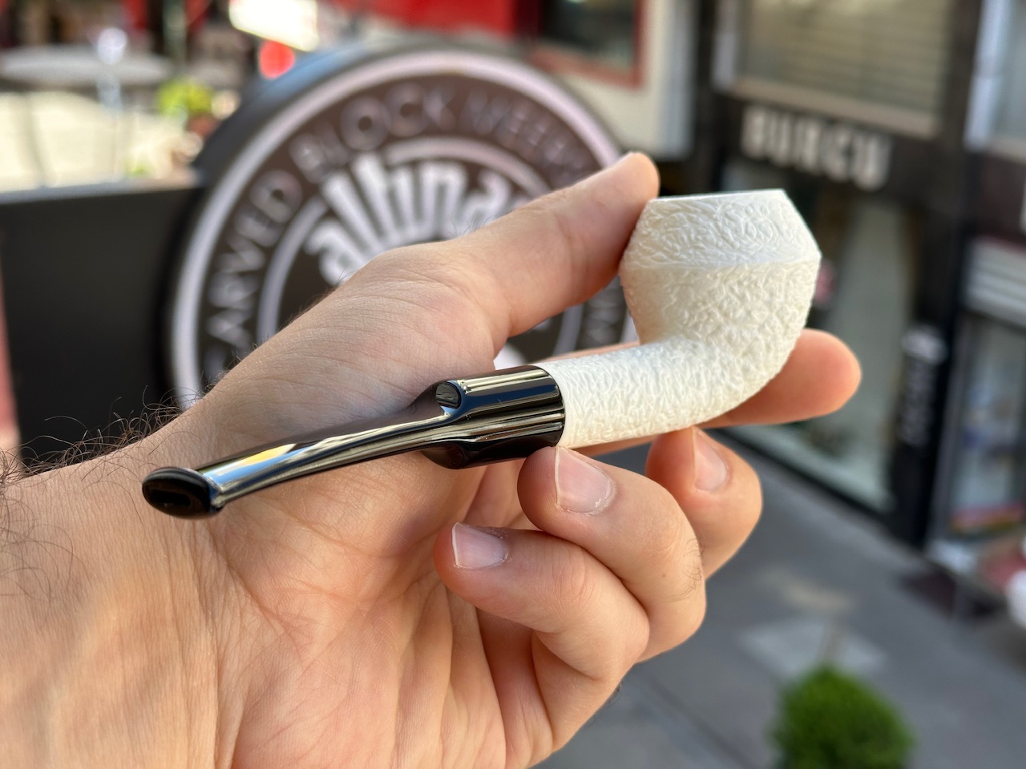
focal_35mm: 48
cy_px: 384
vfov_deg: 30.3
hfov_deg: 39.7
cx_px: 513
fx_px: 1423
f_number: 1.78
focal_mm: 6.86
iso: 64
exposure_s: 1/450
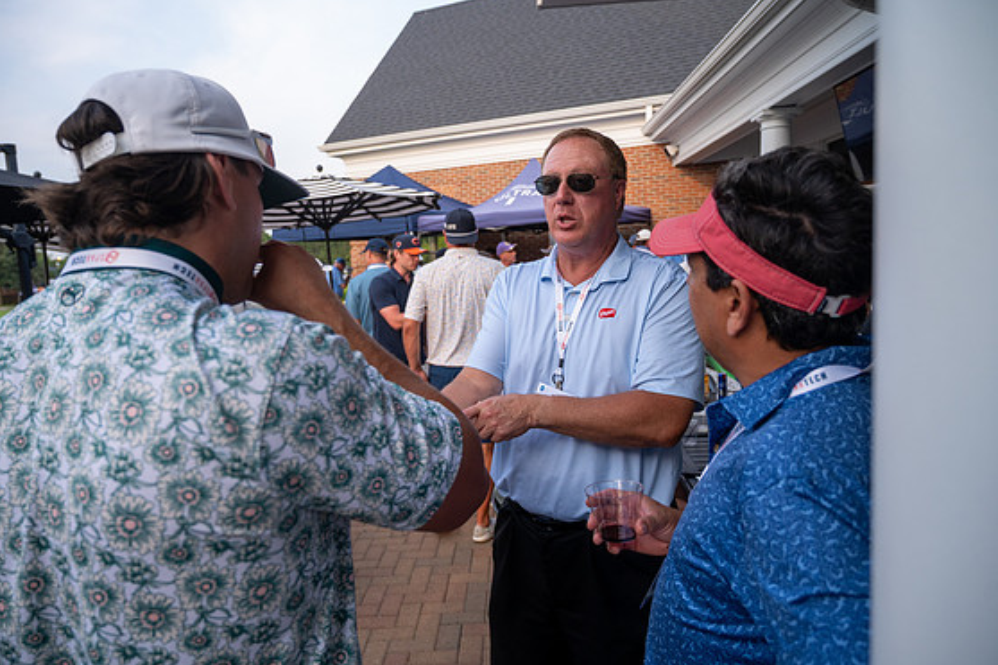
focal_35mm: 25
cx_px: 486
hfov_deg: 71.5
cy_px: 326
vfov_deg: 51.3
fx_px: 693
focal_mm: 24
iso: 500
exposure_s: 1/800
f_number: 4
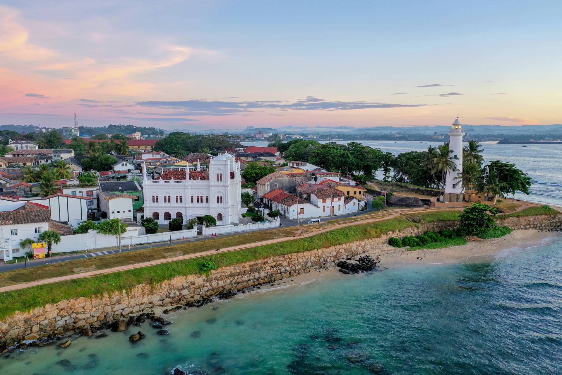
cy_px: 188
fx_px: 437
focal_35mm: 28
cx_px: 281
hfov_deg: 65.5
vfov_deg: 46.4
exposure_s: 1/40
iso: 100
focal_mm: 10.26
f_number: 3.2
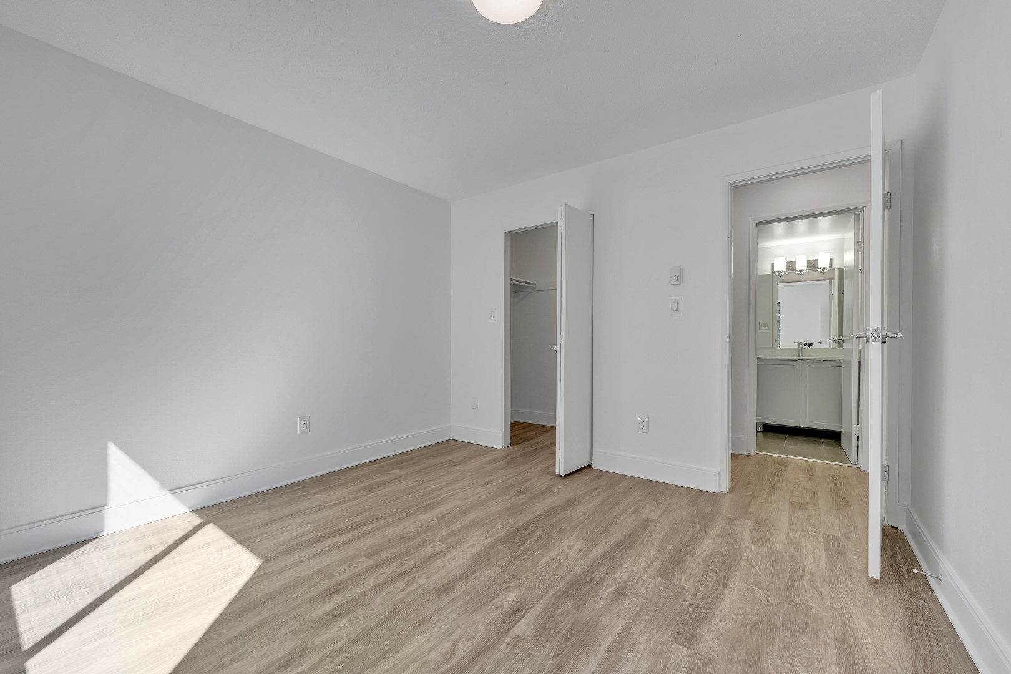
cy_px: 337
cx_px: 506
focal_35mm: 14
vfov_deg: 81.2
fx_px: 393
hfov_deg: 104.3
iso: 400
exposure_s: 1/125
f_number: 6.3
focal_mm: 14
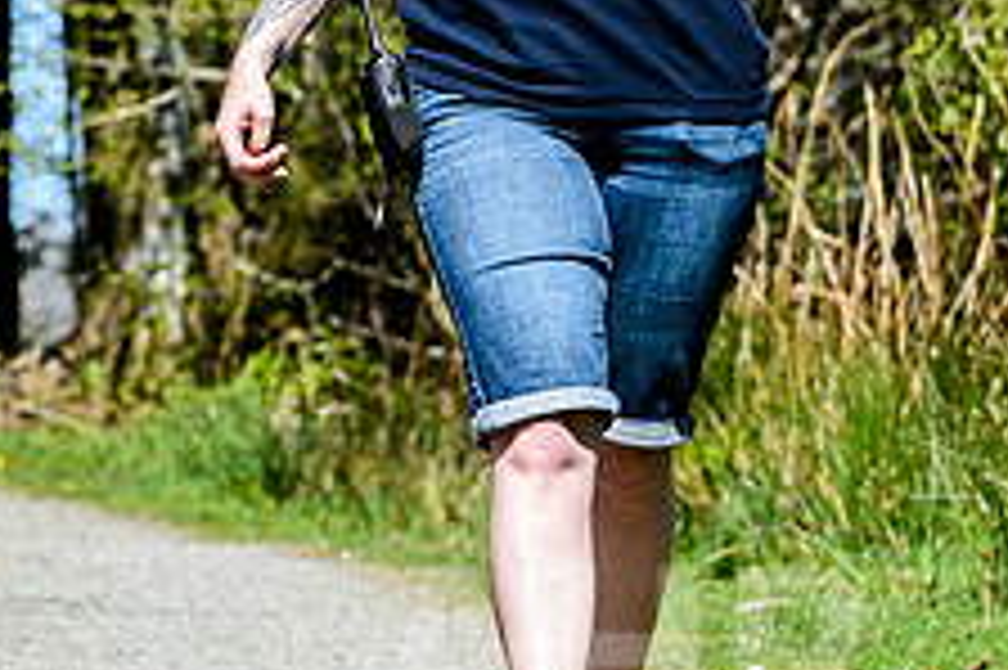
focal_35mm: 327
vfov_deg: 4.2
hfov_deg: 6.2
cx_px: -553
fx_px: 9149
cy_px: 169
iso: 125
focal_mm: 95
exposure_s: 1/640
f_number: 5
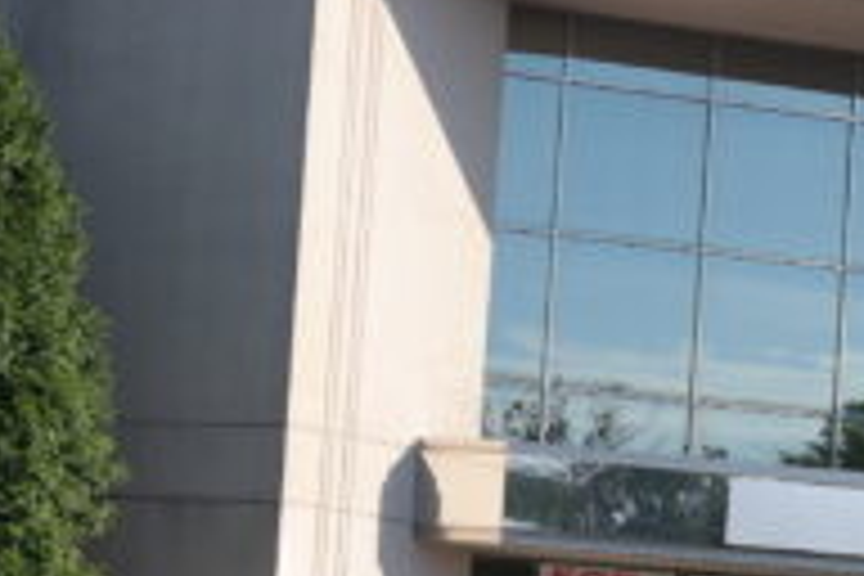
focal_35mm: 120
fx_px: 2880
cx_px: 670
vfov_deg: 11.4
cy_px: 482
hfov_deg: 17.0
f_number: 5.6
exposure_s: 1/250
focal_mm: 20
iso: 100
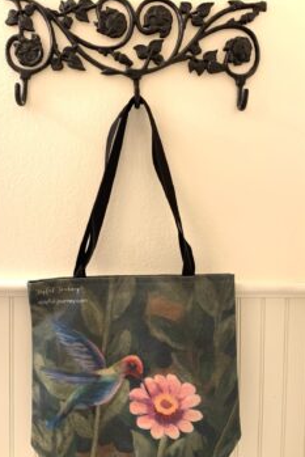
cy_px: 237
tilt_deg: -2.7
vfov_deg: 60.2
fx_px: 394
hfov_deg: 42.3
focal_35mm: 31
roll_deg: -0.8
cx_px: 137
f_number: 1.8
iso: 320
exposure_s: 1/30
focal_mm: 4.25
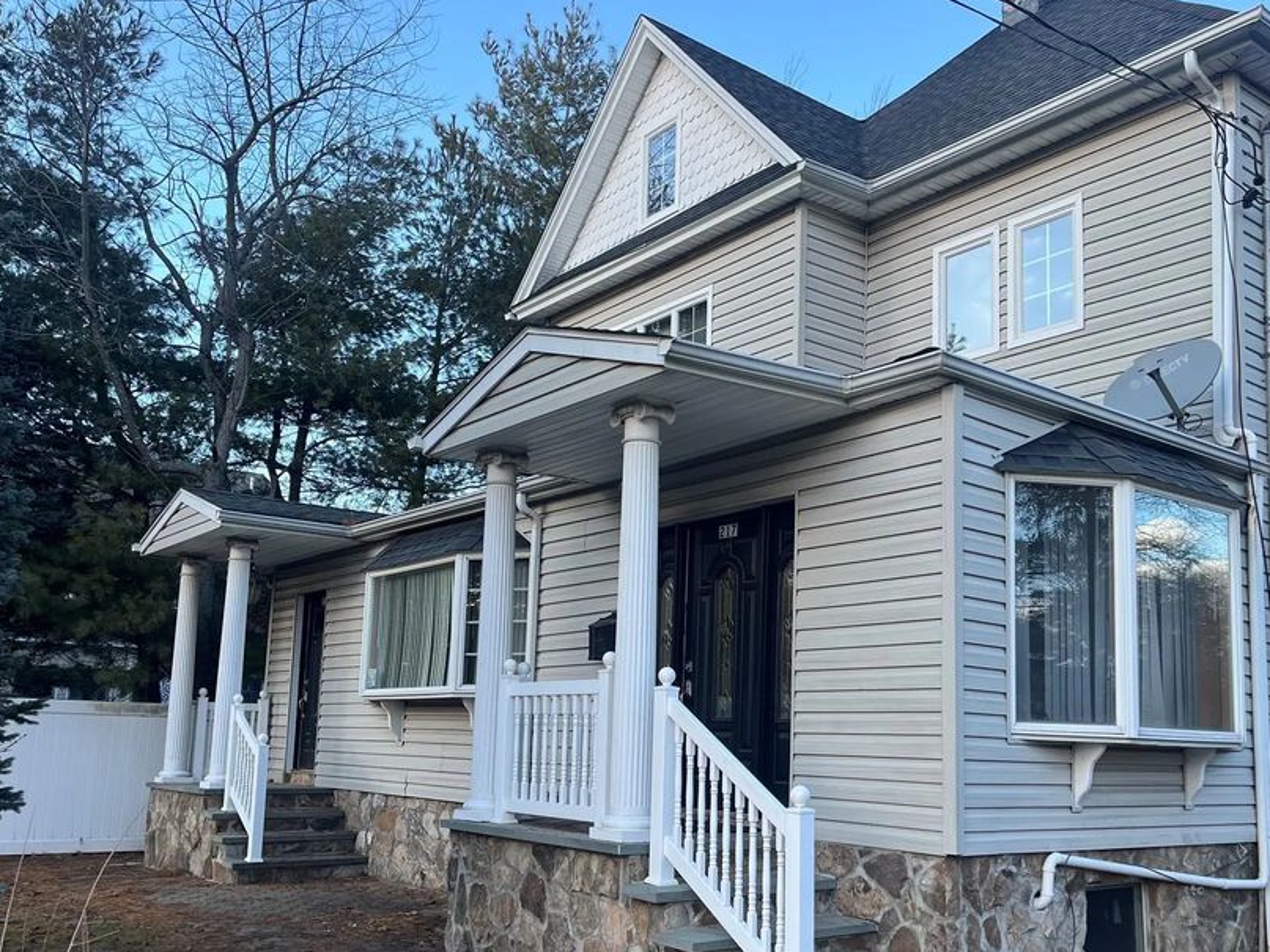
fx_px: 1211
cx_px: 689
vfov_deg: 42.7
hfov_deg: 55.3
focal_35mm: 33
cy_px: 576
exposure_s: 1/569
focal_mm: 5.1
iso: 50
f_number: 1.6
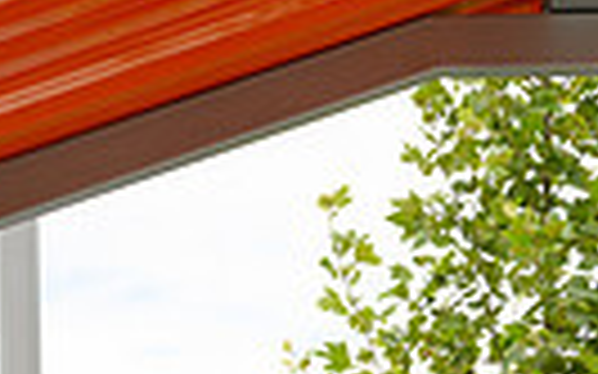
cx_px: 620
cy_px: 775
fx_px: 2965
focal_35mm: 182
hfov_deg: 11.4
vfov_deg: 6.9
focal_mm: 41
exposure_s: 1/200
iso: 200
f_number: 8
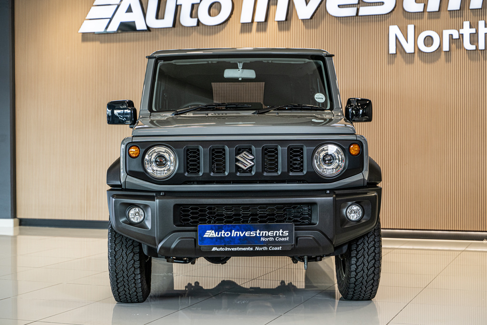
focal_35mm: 62
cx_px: 244
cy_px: 162
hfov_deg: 32.4
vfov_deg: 21.9
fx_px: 839
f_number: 4
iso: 400
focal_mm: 62
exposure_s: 1/125
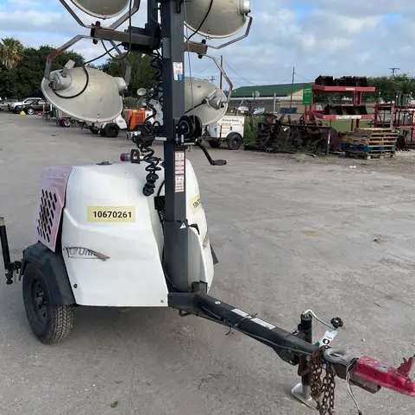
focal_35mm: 35
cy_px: 206
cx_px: 211
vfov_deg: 47.2
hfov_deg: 47.2
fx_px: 475
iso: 32
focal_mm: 4.2
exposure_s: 1/2398
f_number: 1.6
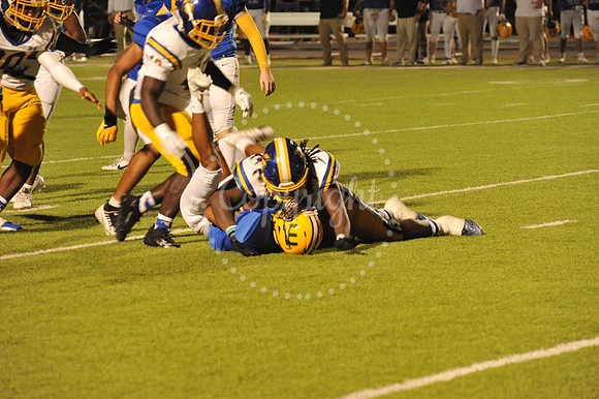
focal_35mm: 200
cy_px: 200
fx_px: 3326
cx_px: 300
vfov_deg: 6.9
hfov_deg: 10.3
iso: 6400
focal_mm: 200
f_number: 6.3
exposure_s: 1/200
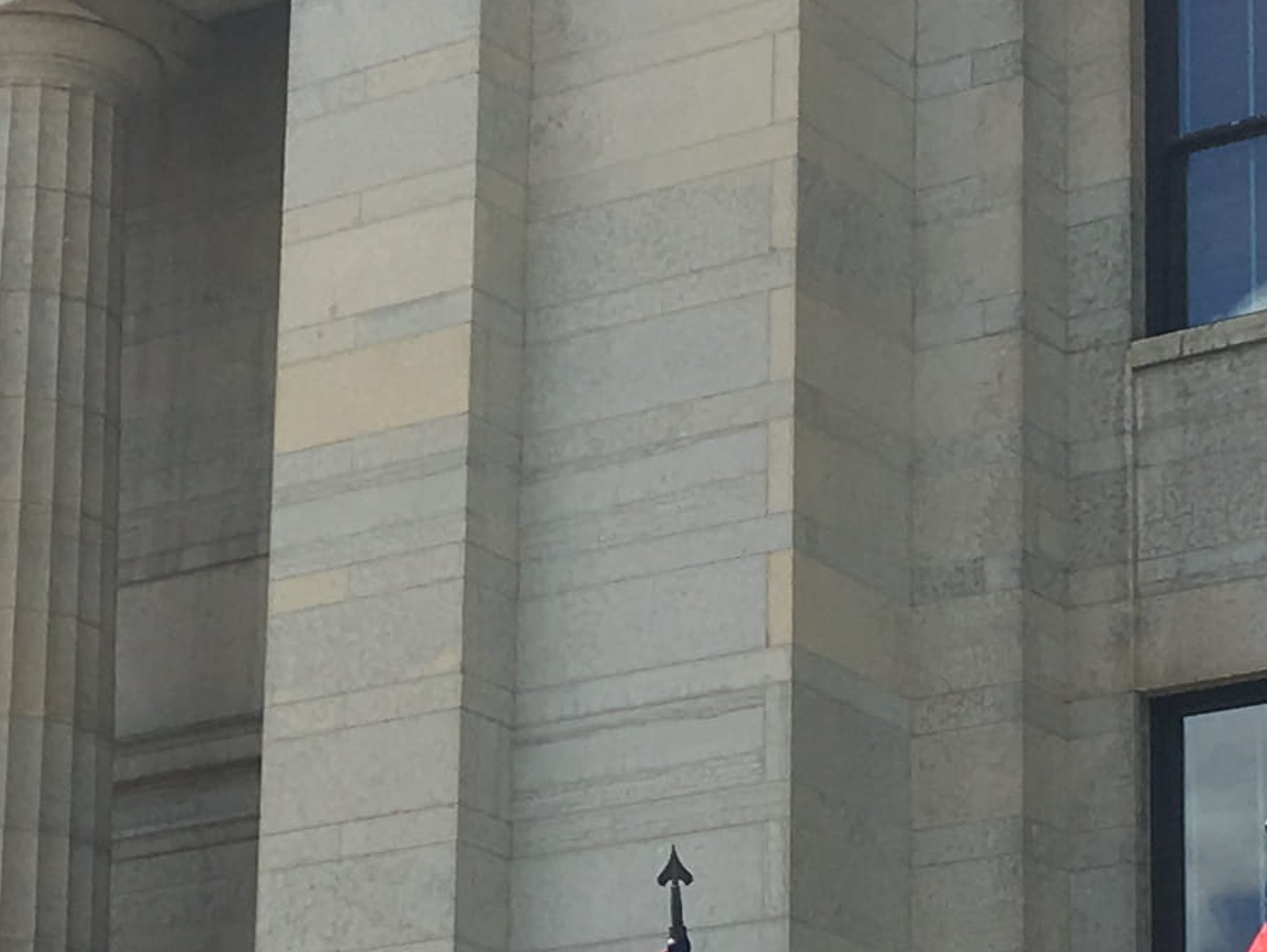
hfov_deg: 15.1
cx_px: 311
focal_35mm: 130
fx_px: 4760
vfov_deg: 11.3
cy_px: 852
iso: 25
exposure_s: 1/1241
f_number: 2.2
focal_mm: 4.15
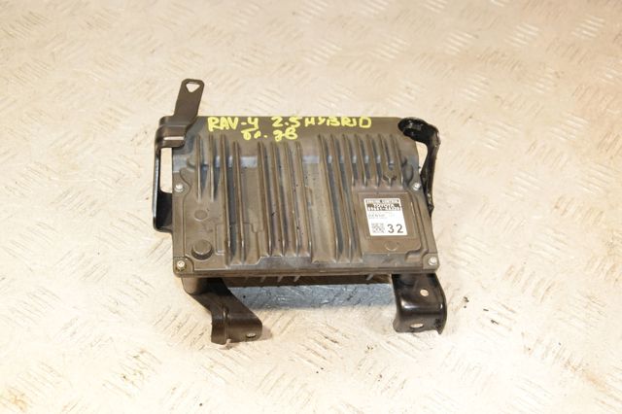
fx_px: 984
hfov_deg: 35.1
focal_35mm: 57
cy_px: 207
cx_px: 311
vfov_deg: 23.8
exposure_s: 1/200
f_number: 6.3
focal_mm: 38
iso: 1600
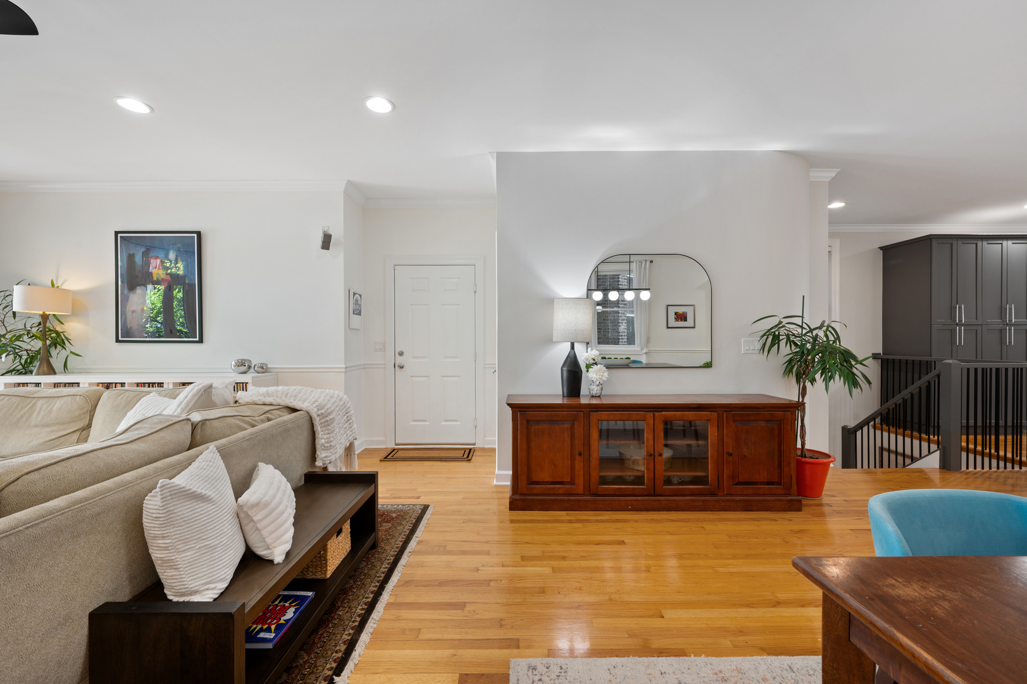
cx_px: 514
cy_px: 342
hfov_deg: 104.3
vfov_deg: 81.1
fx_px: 399
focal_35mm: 14
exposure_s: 1/2
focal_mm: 14
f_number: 10
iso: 100
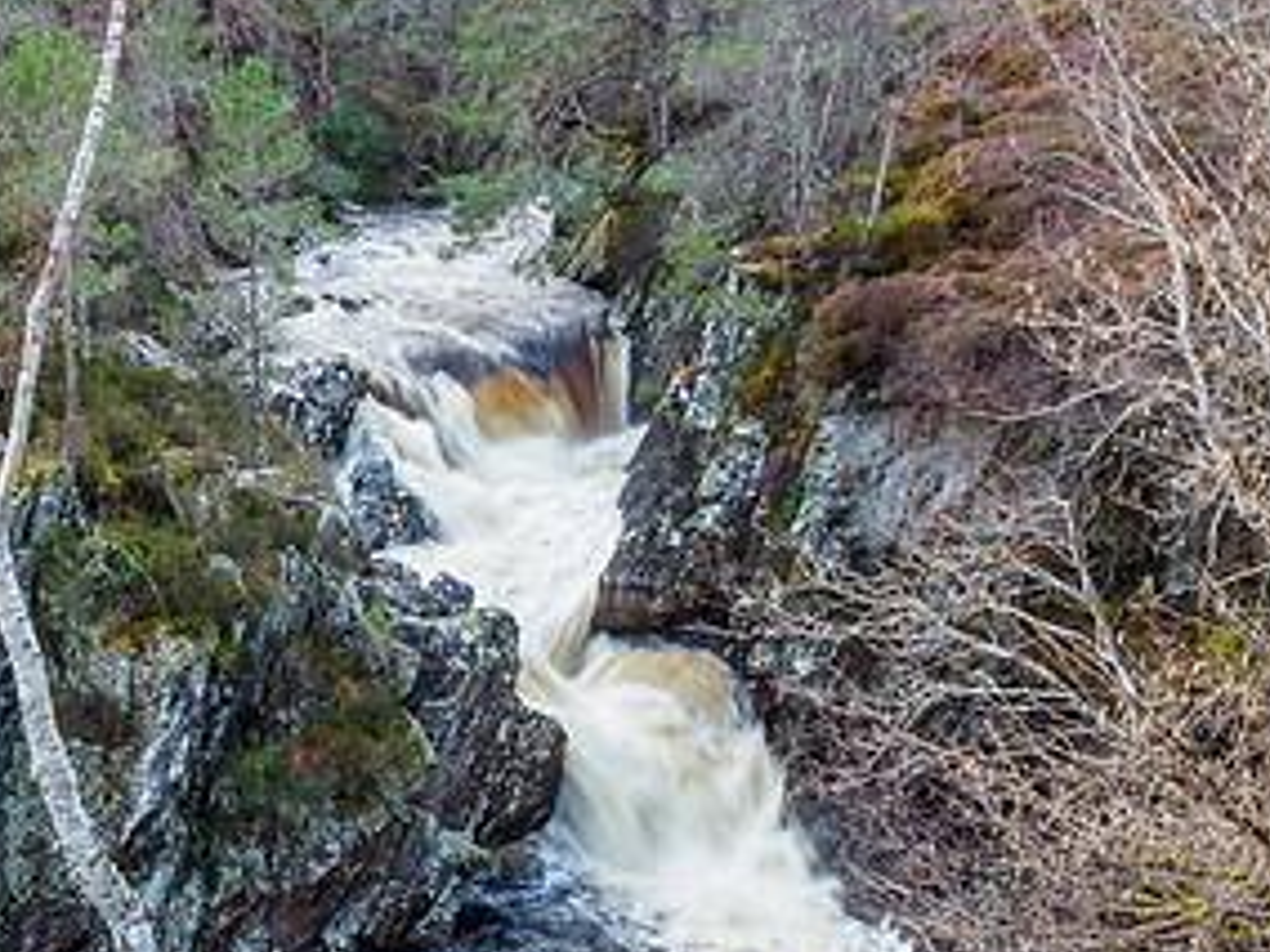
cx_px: 273
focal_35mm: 49
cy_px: 695
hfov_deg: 37.6
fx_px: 1798
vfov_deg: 29.3
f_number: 7.1
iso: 200
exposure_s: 1/8
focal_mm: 12
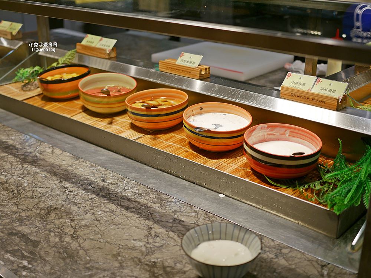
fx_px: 536
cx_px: 186
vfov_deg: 29.1
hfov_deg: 38.2
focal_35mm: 50
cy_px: 139
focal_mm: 25
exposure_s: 1/200
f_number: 1.8
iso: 200
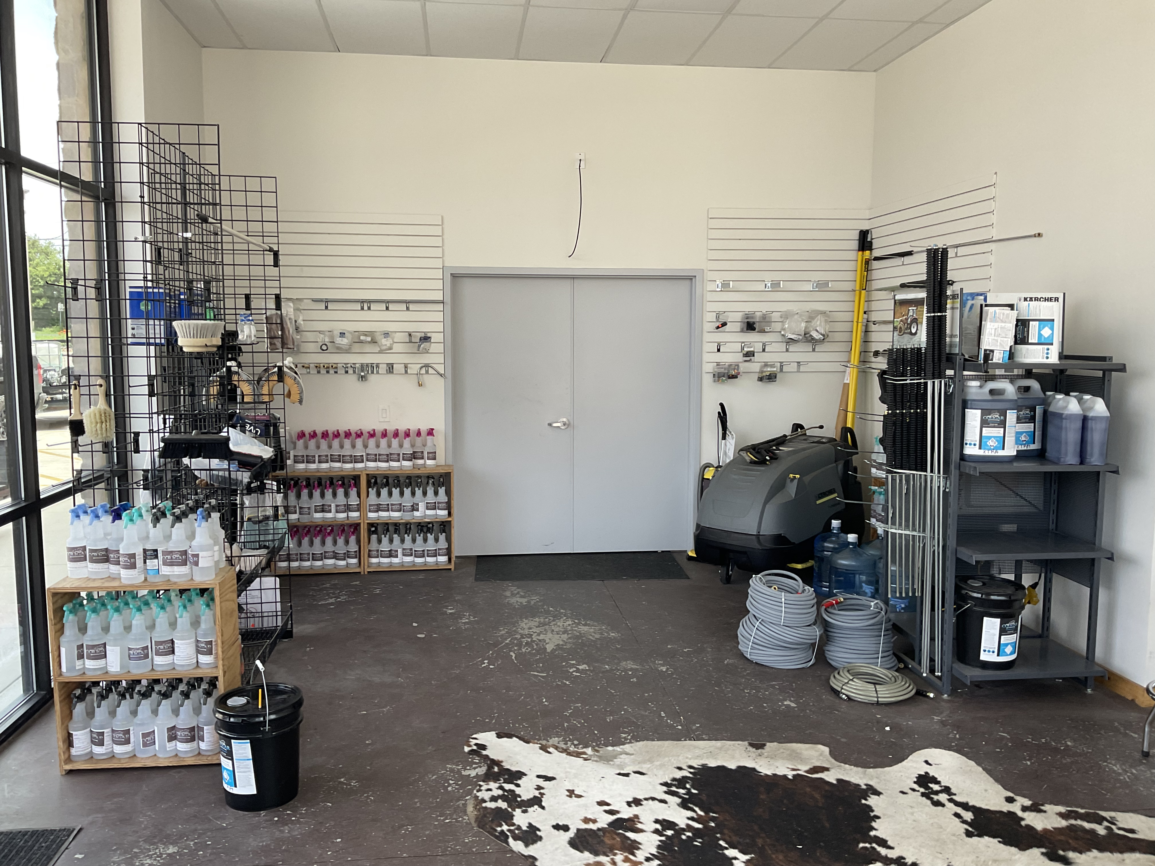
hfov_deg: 61.7
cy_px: 433
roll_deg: -0.4
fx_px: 968
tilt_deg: -6.2
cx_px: 578
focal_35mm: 29
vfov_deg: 48.2
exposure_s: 1/120
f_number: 1.8
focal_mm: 3
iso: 50
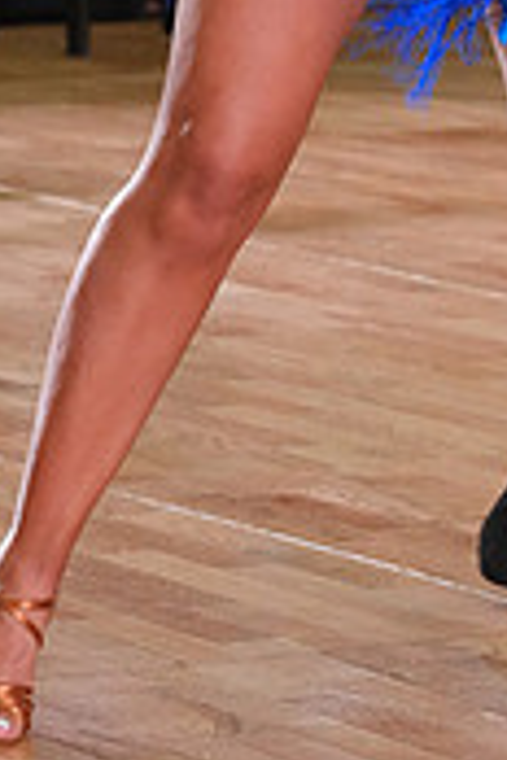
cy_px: -345
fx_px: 7520
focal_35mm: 356
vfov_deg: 5.7
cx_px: 662
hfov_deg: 3.9
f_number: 6.3
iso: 4000
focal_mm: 107
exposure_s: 1/200
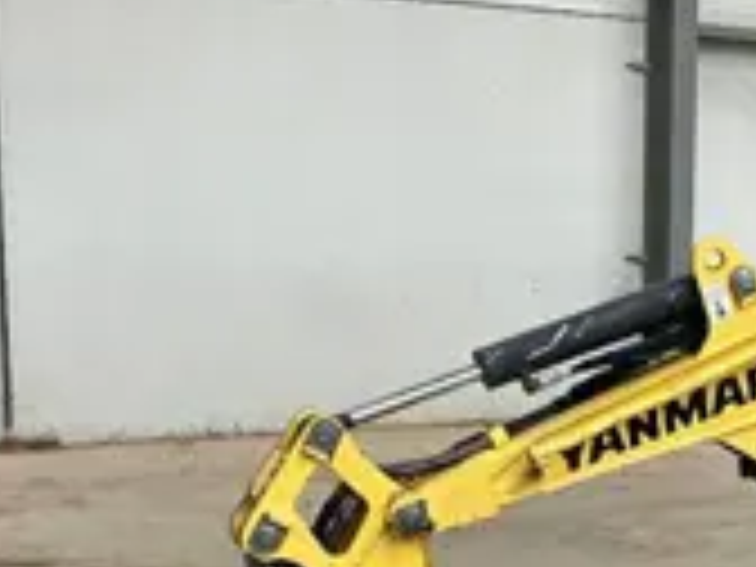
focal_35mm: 83
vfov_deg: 17.5
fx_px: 1813
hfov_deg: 22.2
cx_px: 846
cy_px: 513
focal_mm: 3
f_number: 1.8
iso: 125
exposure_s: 1/60
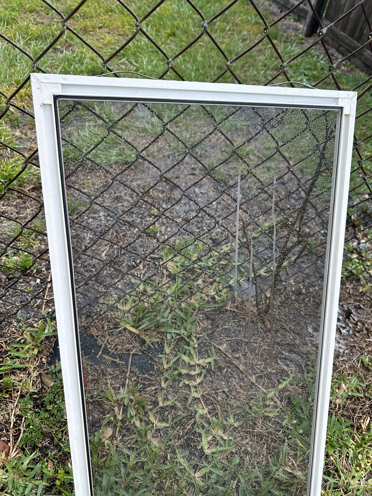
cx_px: 186
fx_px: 344
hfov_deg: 56.8
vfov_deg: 71.6
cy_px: 248
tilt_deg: -47.2
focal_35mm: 24
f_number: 1.78
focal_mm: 6.86
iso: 80
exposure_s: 1/785
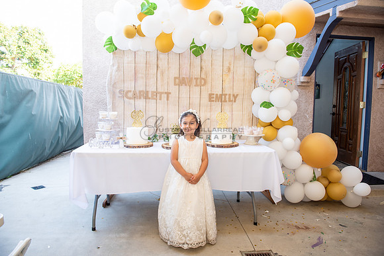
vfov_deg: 53.2
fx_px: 256
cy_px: 128
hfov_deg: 73.7
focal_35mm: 24
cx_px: 192
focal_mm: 24
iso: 200
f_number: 4
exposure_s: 1/80
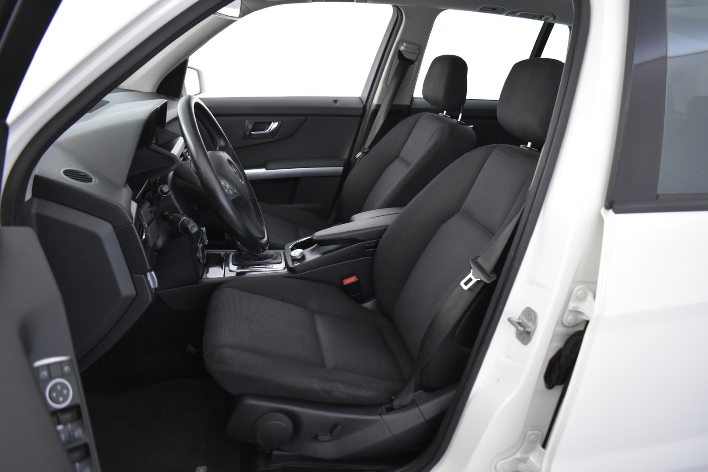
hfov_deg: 67.4
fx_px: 531
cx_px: 354
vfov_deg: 47.9
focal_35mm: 27
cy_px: 236
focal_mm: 18
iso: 2800
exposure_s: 1/30
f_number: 3.5
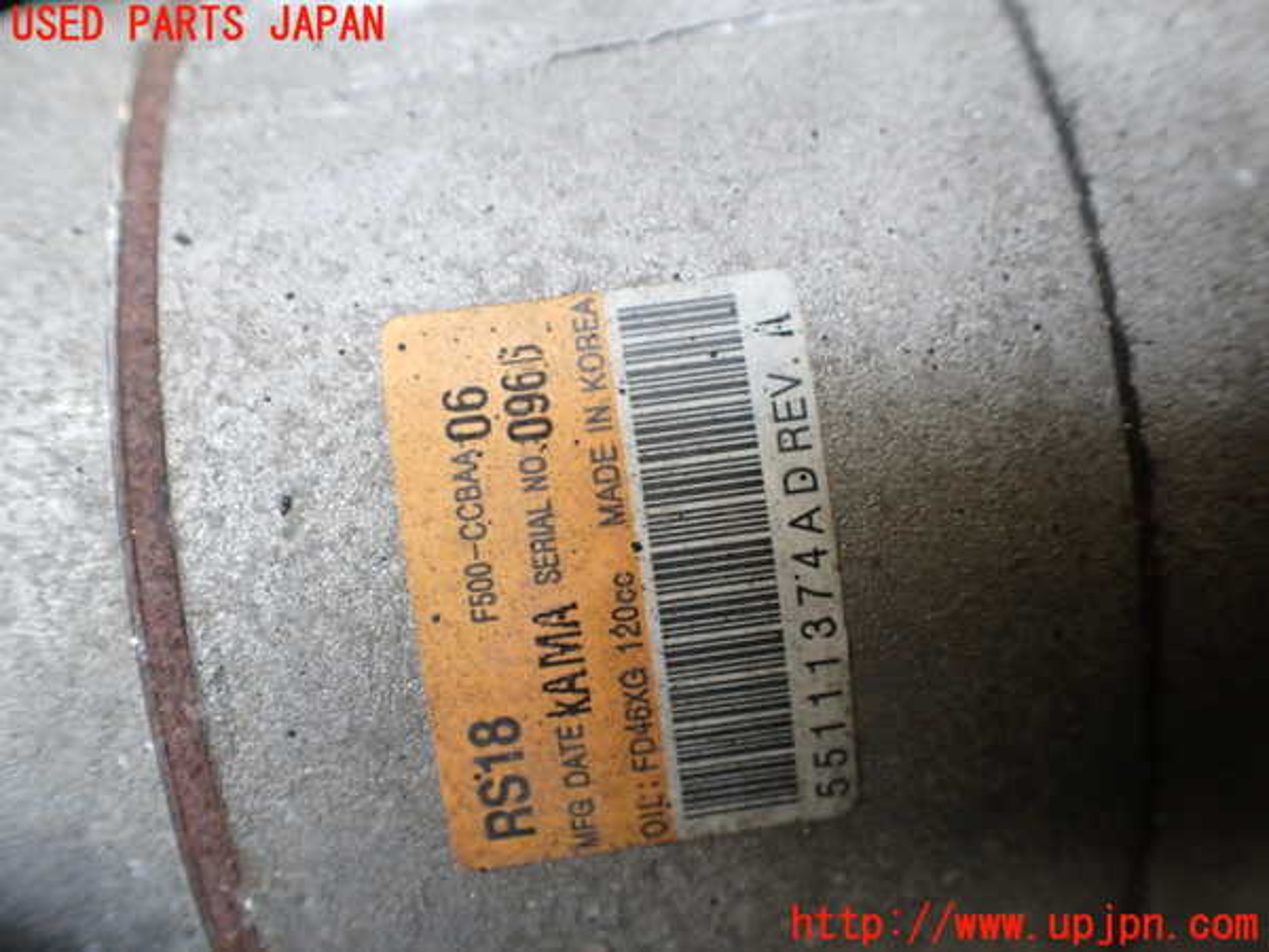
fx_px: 1100
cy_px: 476
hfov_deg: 60.0
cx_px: 634
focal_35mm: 30
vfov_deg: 46.8
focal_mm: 5.4
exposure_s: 1/125
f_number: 2.3
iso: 400
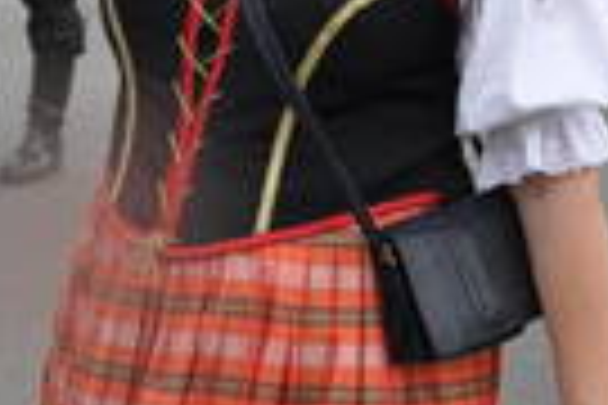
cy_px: -196
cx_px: 221
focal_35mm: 160
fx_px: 2702
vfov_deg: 8.4
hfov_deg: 12.8
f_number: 6.3
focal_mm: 24
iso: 200
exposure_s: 1/160
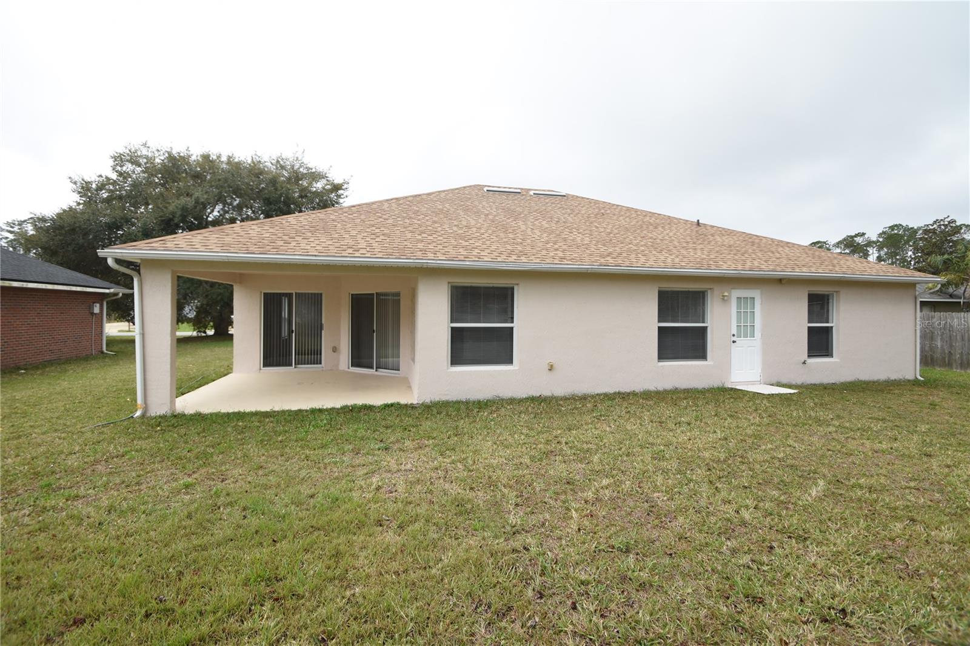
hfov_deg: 100.4
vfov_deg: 77.3
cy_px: 323
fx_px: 404
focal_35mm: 15
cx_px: 485
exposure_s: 1/160
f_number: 6.3
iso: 100
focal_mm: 10
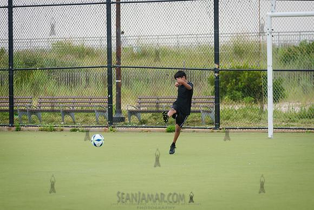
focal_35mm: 191
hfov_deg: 10.7
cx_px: 168
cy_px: 106
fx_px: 1670
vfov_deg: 7.2
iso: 250
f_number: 3.5
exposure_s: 1/1250
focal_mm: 145
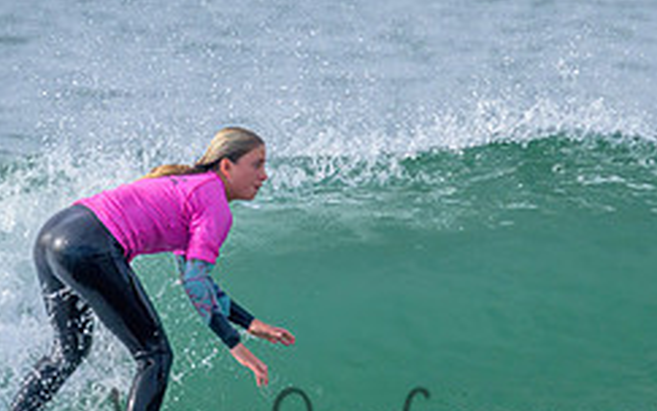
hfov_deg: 0.9
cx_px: 305
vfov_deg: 0.6
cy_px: 299
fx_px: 41998
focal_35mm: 2345
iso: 800
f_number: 11
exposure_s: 1/800
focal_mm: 800
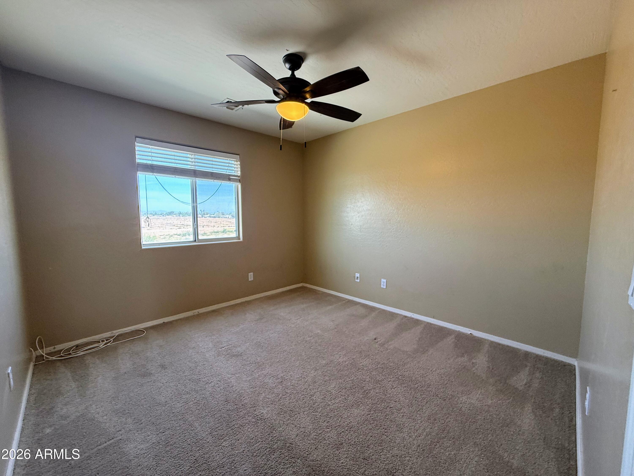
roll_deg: -0.1
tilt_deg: -4.3
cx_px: 317
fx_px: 256
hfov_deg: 102.1
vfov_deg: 85.7
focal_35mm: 14
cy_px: 238
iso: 160
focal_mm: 2.22
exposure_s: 1/99
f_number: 2.2
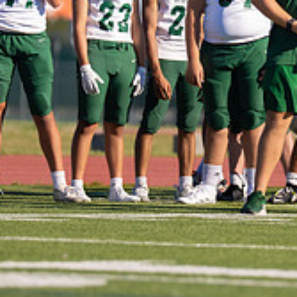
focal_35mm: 797
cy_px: 55
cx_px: 356
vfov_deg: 2.2
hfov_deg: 2.2
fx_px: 7736
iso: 400
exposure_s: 1/8000
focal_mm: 200
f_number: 2.8
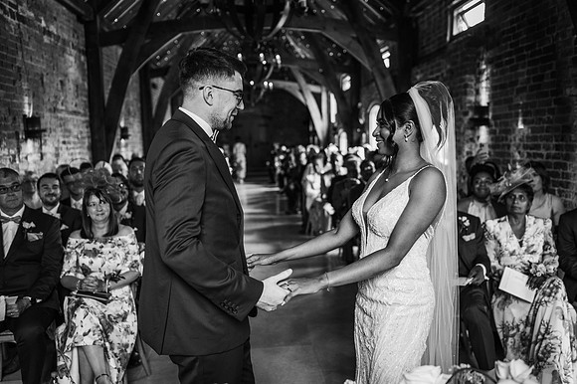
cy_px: 192
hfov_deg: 54.5
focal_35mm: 35
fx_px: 561
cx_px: 288
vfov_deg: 37.8
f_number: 2.2
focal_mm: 35
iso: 800
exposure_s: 1/200
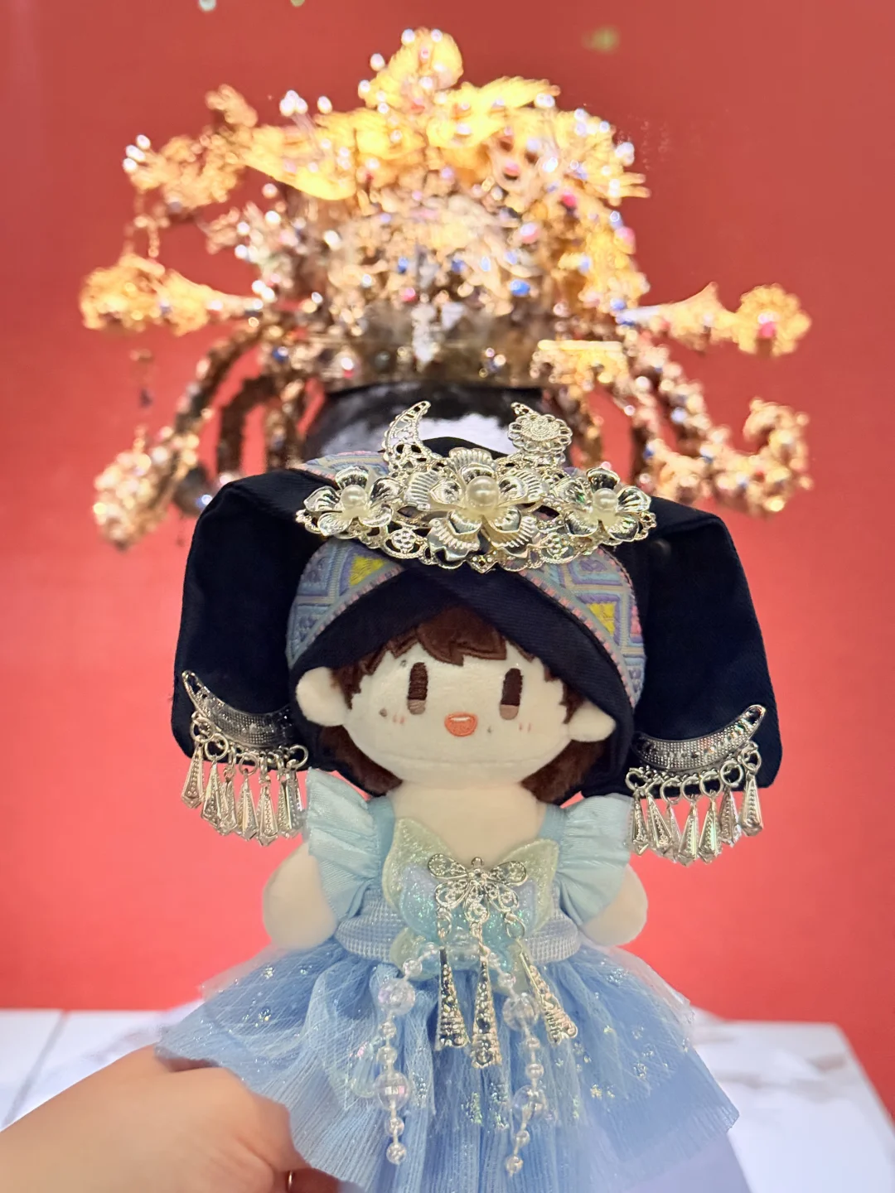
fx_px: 1655
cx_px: 448
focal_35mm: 48
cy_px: 596
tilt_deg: -9.7
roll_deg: -1.4
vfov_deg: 39.7
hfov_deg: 30.3
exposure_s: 1/30
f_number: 1.78
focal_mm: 6.76
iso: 500
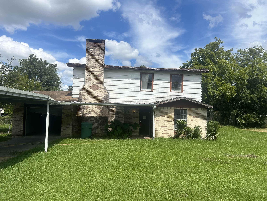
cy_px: 100
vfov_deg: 53.1
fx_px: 201
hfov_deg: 67.3
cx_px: 134
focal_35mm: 26
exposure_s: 1/5076
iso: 50
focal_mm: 5.7
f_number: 1.5
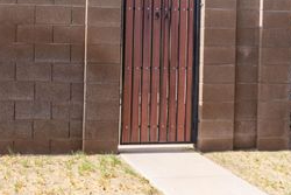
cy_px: 18
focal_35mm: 56
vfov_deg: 23.6
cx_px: 20
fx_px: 453
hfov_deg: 33.4
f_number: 6.3
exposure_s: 1/200
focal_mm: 28
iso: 100
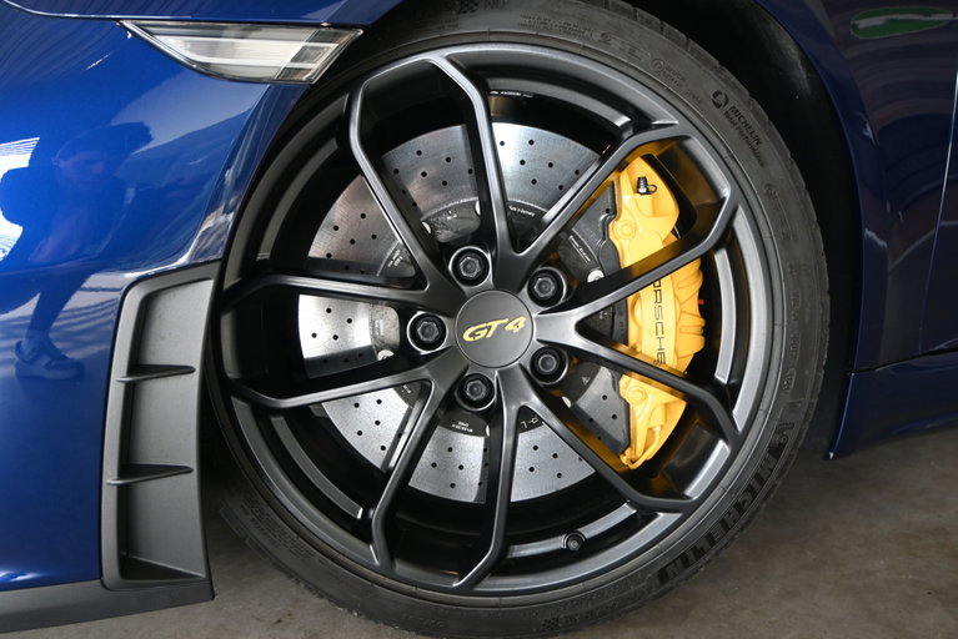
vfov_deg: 38.4
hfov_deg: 55.1
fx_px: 918
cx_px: 479
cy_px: 320
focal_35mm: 34
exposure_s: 1/40
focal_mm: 23
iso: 250
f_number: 4.2
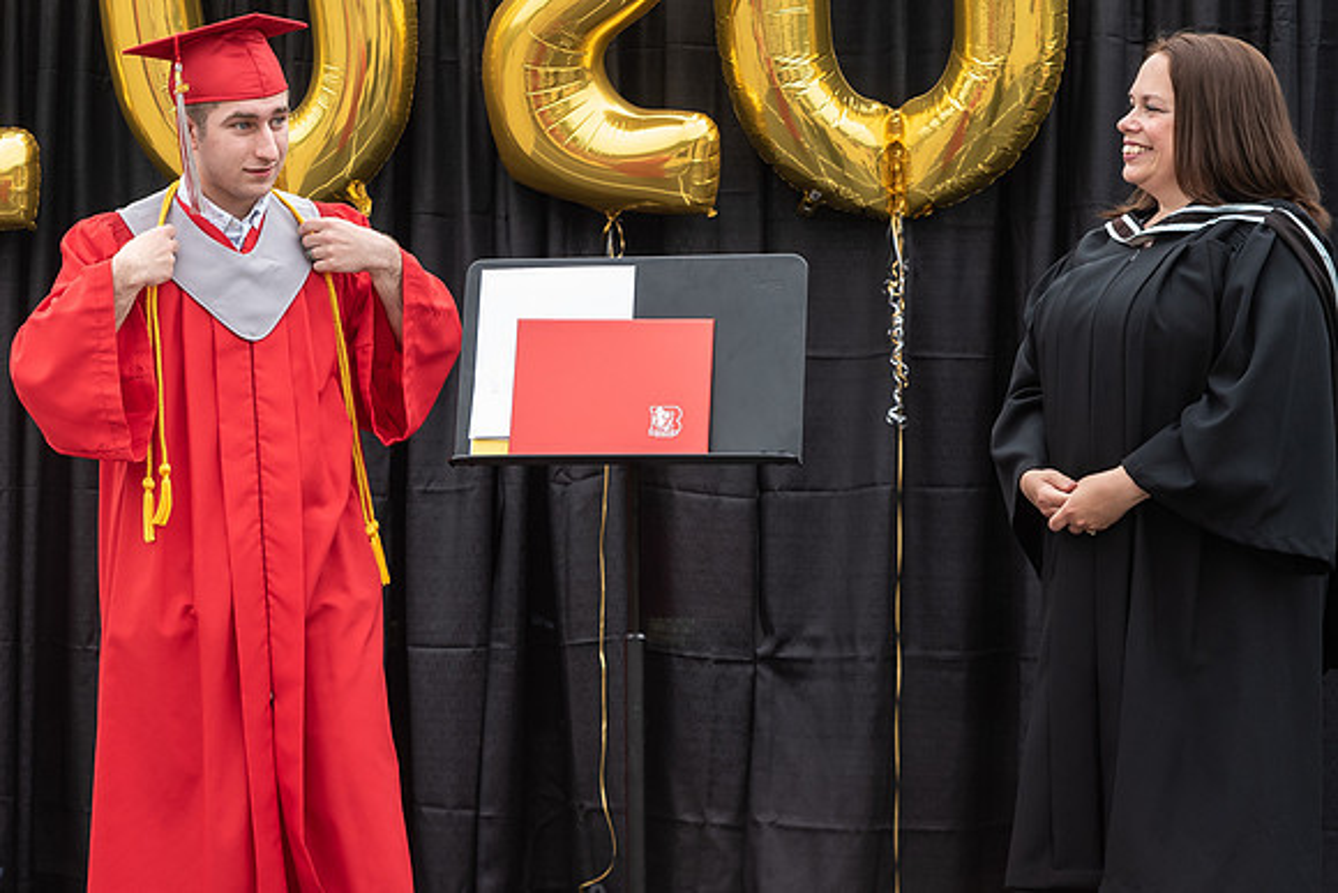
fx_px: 3472
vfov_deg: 14.7
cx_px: 227
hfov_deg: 21.5
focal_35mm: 93
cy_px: 441
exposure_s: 1/320
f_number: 5
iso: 500
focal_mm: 52
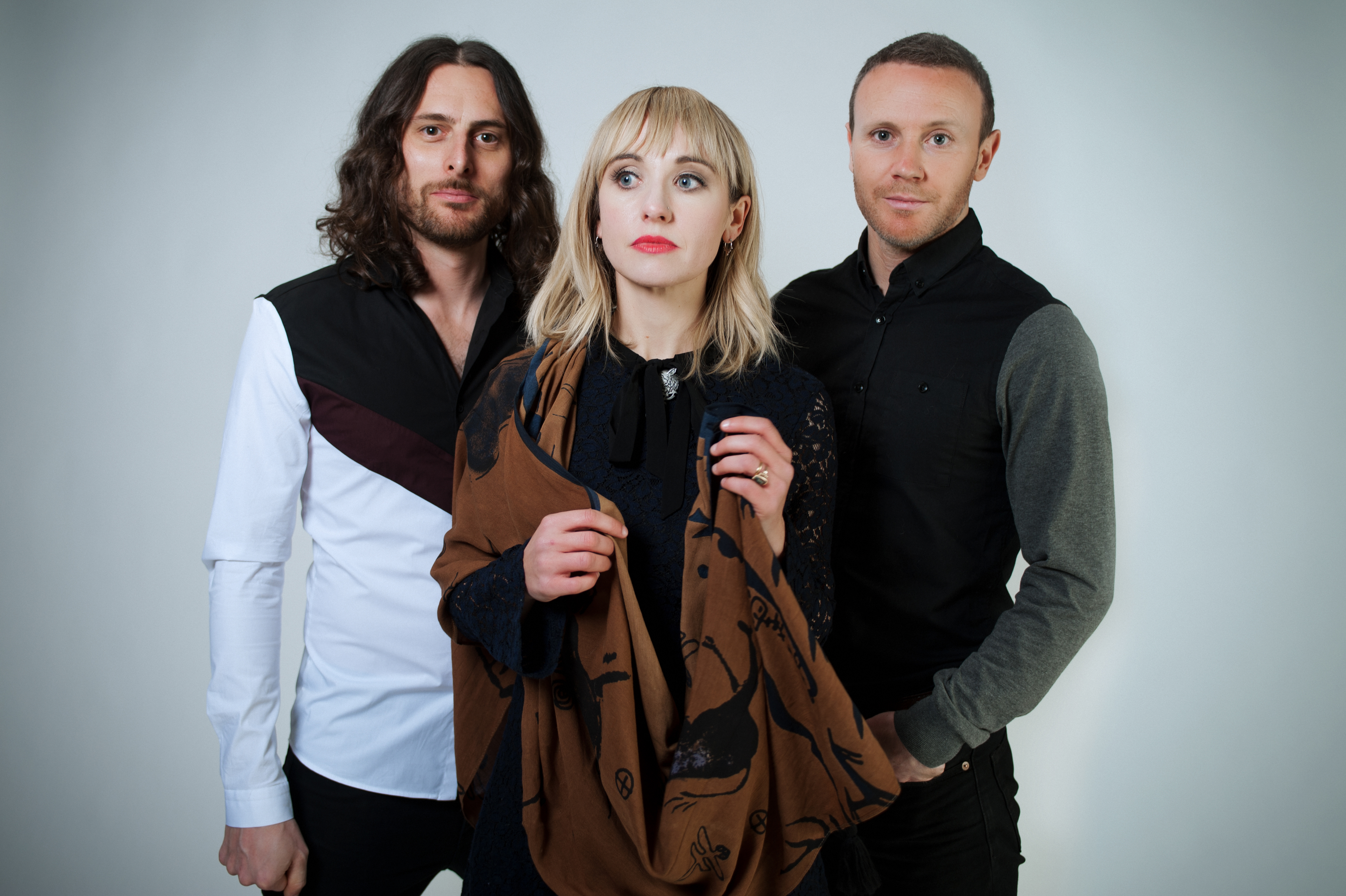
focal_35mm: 35
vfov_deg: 37.8
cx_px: 673
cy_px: 448
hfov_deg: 54.5
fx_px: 1308
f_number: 4
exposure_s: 1/125
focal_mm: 35
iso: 100
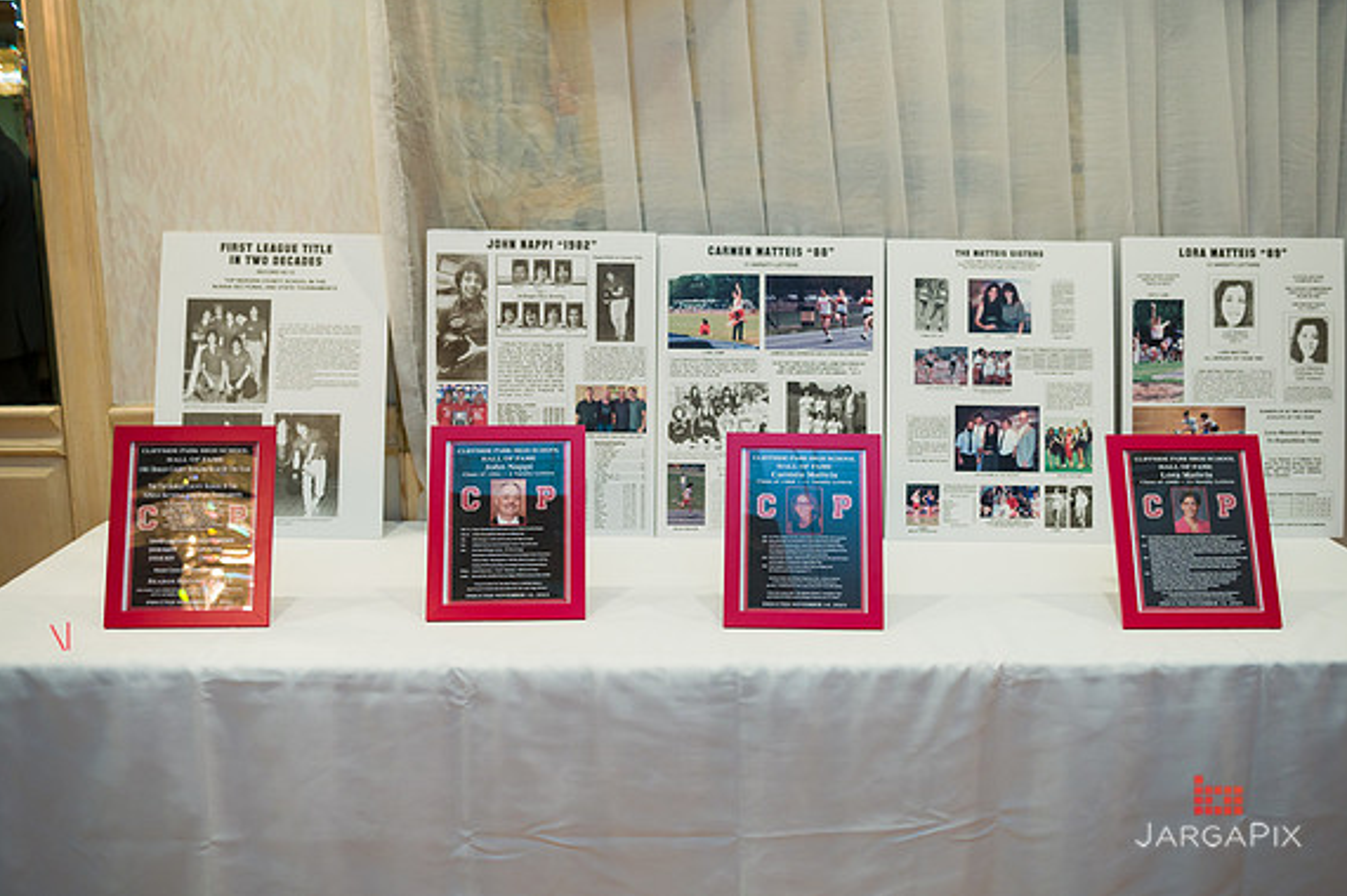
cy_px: 448
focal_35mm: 34
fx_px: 1271
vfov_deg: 38.8
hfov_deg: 55.8
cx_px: 707
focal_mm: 32
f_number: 4
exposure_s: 1/200
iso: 1000
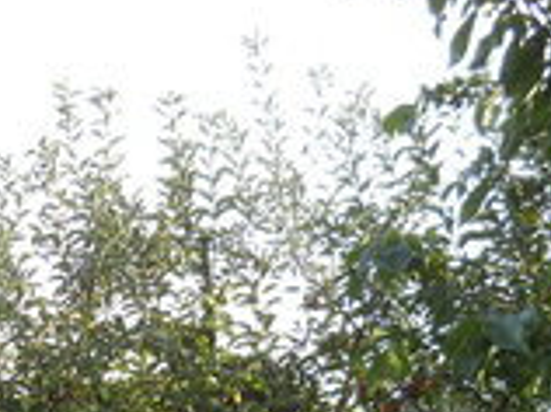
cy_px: 438
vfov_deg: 15.8
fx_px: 1446
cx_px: 98
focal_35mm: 91
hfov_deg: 21.3
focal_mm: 6.72
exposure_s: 1/160
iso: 80
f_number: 3.1
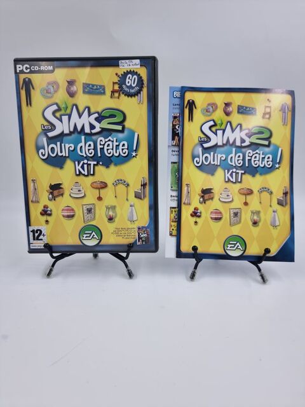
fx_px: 282
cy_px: 204
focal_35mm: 24
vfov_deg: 71.6
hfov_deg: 56.8
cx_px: 152
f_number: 1.8
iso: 50
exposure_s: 1/120
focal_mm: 6.7
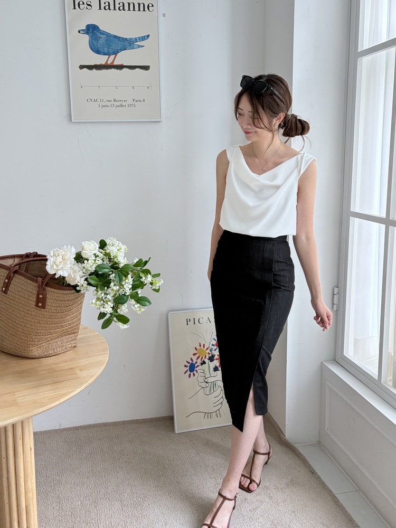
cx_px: 198
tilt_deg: -8.1
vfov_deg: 67.3
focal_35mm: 26
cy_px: 264
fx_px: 397
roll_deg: +0.8
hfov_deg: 53.1
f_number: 1.6
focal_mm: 5.96
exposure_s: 1/120
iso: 100
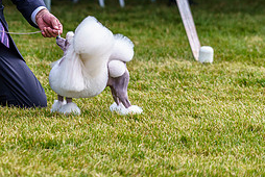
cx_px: 38
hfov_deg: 5.0
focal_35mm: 415
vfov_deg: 3.3
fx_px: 3058
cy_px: 5
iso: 250
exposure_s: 1/500
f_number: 4
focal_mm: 182
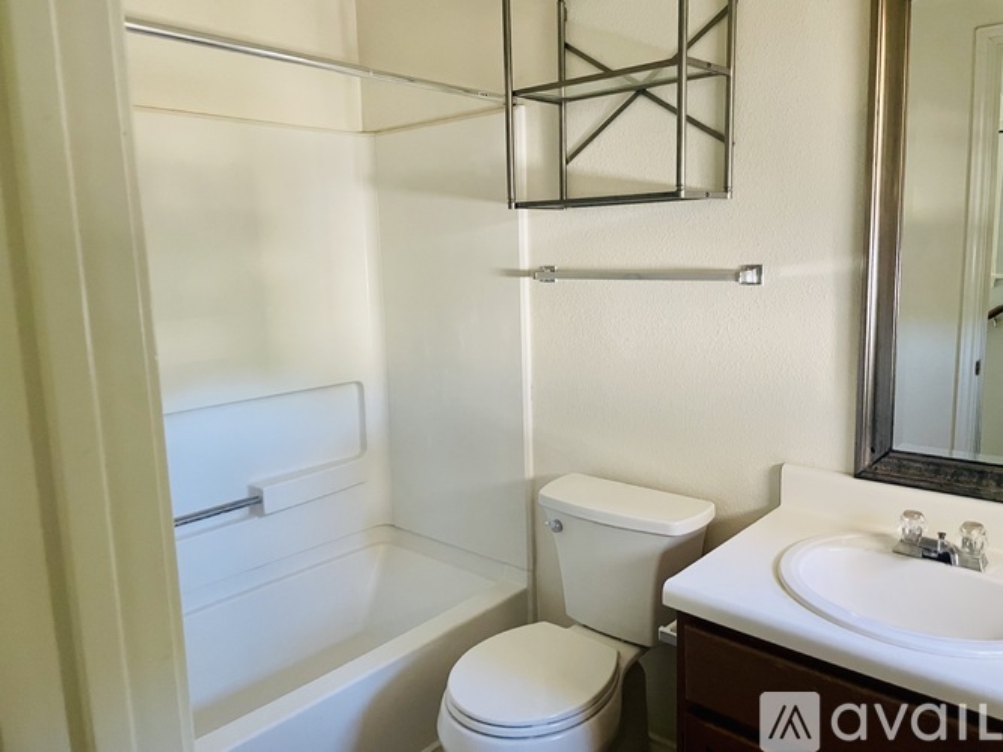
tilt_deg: -5.6
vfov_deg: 53.0
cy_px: 376
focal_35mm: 26
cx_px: 502
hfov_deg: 67.3
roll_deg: +1.0
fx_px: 753
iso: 400
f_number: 1.6
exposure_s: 1/60
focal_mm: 4.2
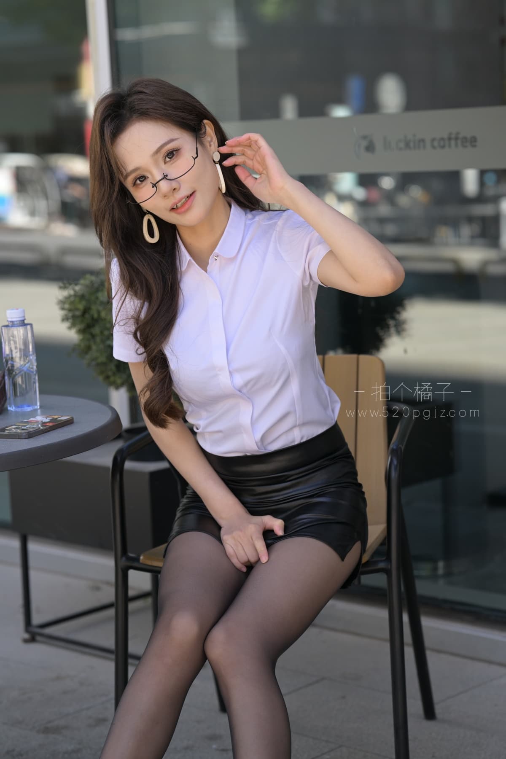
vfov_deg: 23.9
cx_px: 253
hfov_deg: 16.1
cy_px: 380
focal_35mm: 85
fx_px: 1792
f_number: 4
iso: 250
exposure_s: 1/250
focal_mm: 85
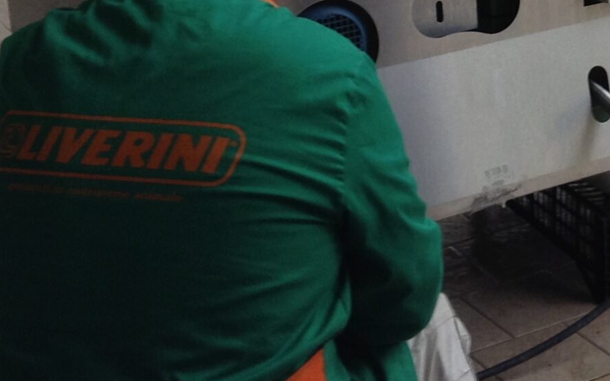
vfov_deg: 12.8
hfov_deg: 20.4
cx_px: 537
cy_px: -50
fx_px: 1663
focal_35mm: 100
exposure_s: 1/24
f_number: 2.4
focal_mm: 3.3
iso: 32
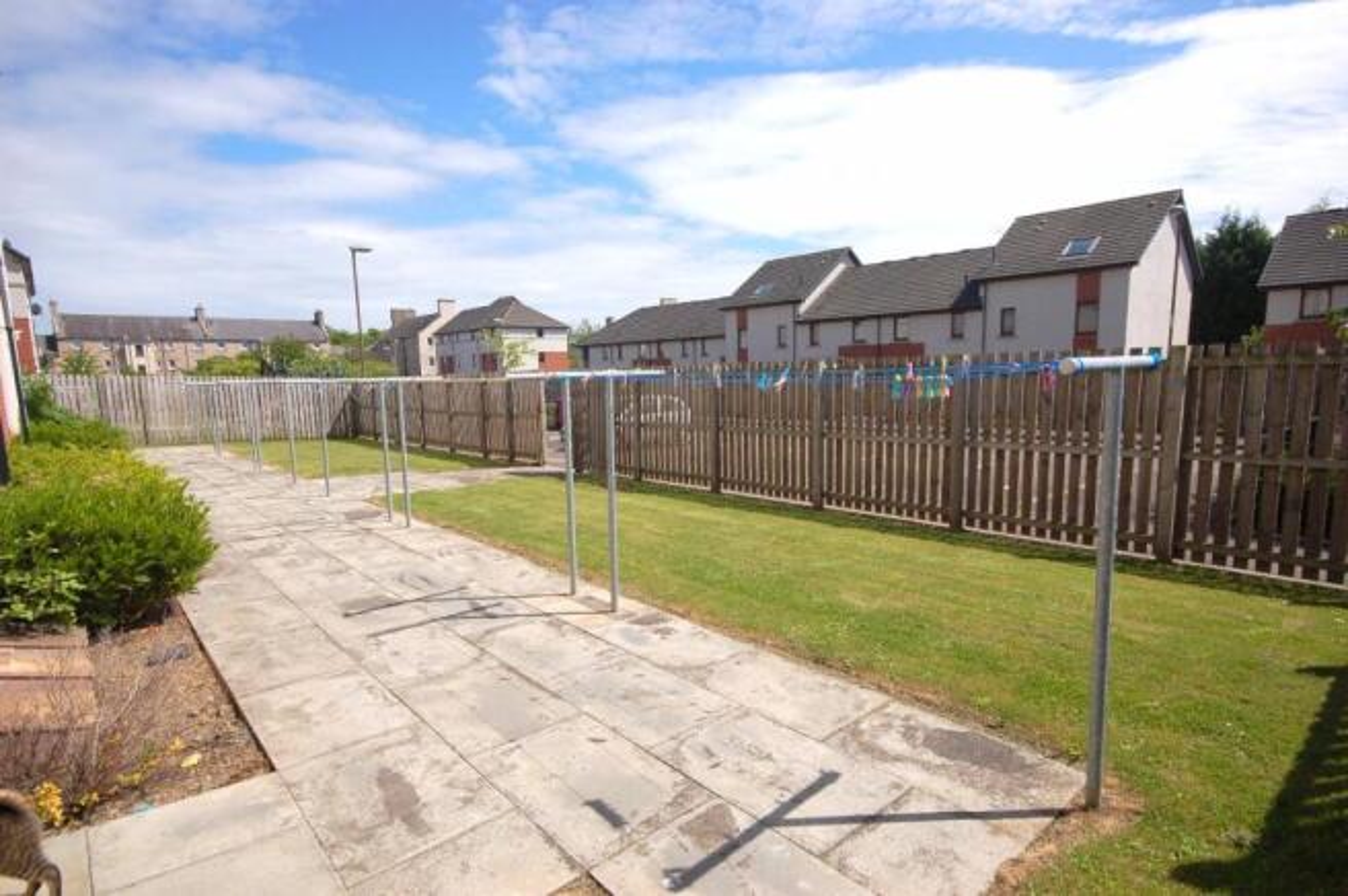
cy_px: 448
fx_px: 729
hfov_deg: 85.5
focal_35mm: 20
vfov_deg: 63.1
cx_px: 674
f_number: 10
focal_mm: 13
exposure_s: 1/400
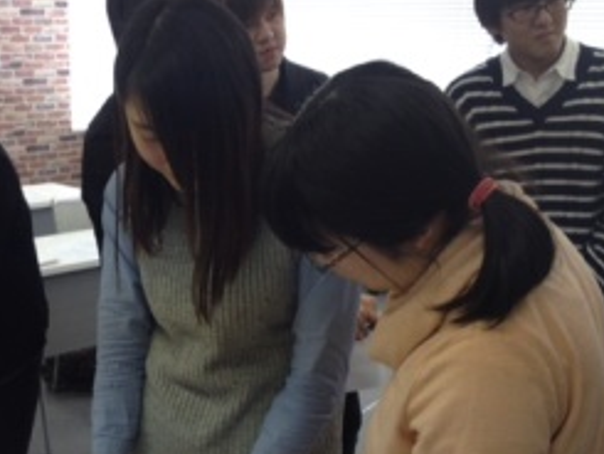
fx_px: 1117
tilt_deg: -16.4
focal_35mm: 64
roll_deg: -0.7
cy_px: 328
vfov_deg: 22.8
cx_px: 153
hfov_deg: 29.8
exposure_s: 1/60
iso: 64
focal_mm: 4.28
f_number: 2.4
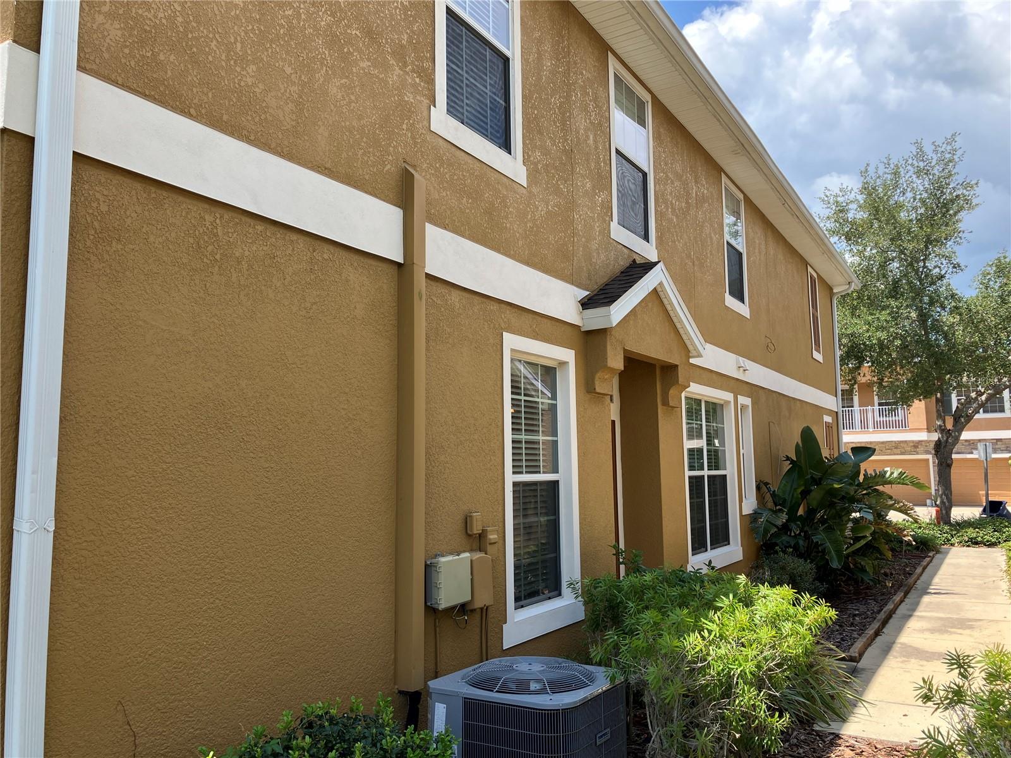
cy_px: 379
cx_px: 506
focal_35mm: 28
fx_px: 818
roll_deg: +0.8
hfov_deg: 63.4
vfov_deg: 49.7
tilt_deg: +6.6
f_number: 1.8
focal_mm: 3.99
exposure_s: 1/552
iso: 32
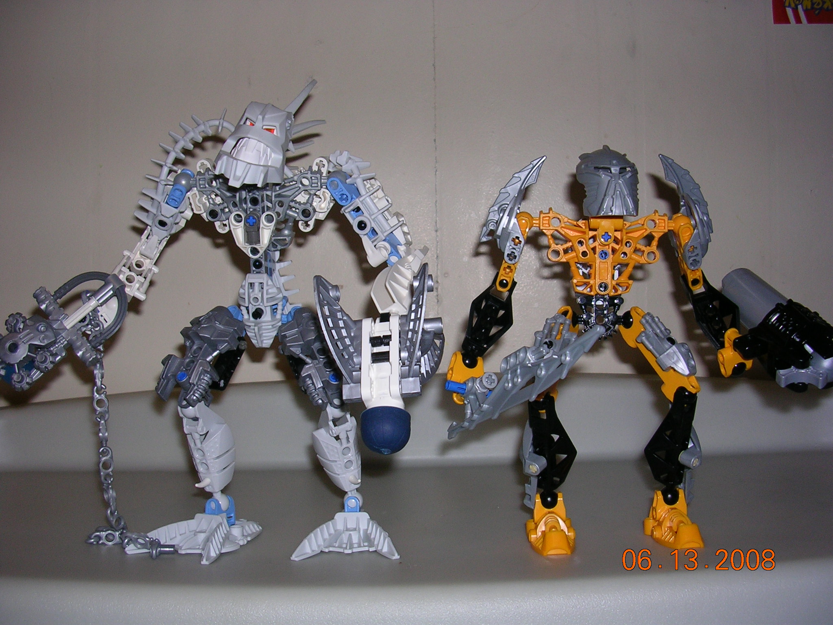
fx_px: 914
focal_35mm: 38
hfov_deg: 49.0
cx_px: 416
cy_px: 312
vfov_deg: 37.7
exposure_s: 1/60.1
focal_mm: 5.8
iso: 50
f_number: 2.8
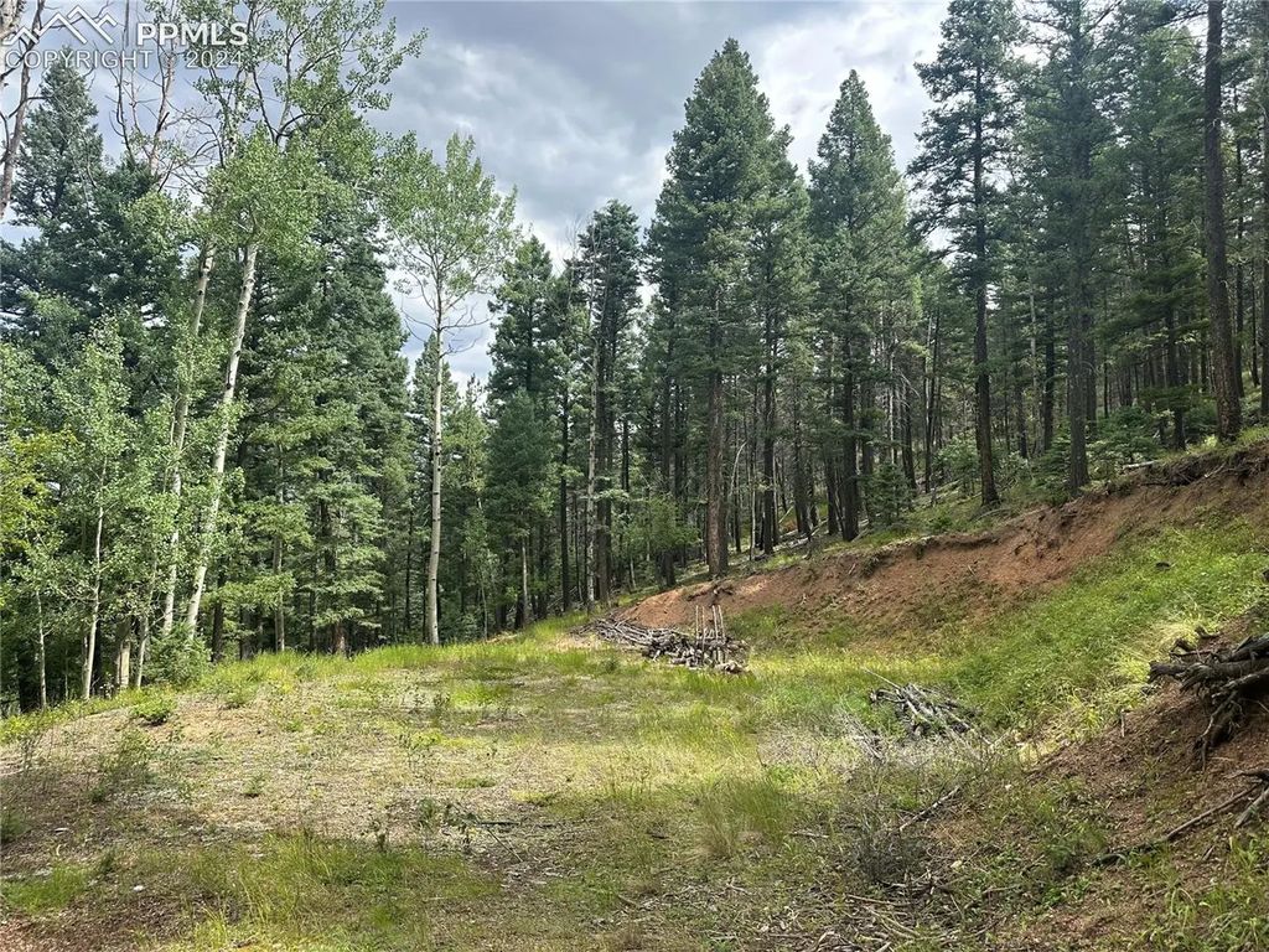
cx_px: 634
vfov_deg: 56.8
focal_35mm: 24
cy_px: 476
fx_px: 880
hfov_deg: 71.6
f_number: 1.78
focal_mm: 6.86
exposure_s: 1/1321
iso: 80
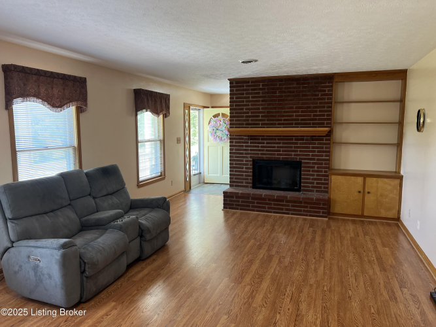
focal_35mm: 26
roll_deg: +0.5
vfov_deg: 53.0
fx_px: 327
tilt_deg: -7.1
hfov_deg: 67.3
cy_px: 164
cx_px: 218
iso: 80
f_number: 1.5
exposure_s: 1/60
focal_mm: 5.7
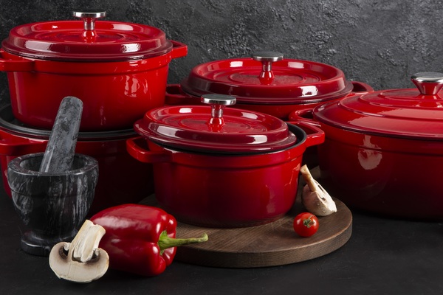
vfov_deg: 16.1
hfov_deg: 23.9
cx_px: 222
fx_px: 1046
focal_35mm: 85
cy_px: 148
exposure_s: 1/160
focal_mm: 85
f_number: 14
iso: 100
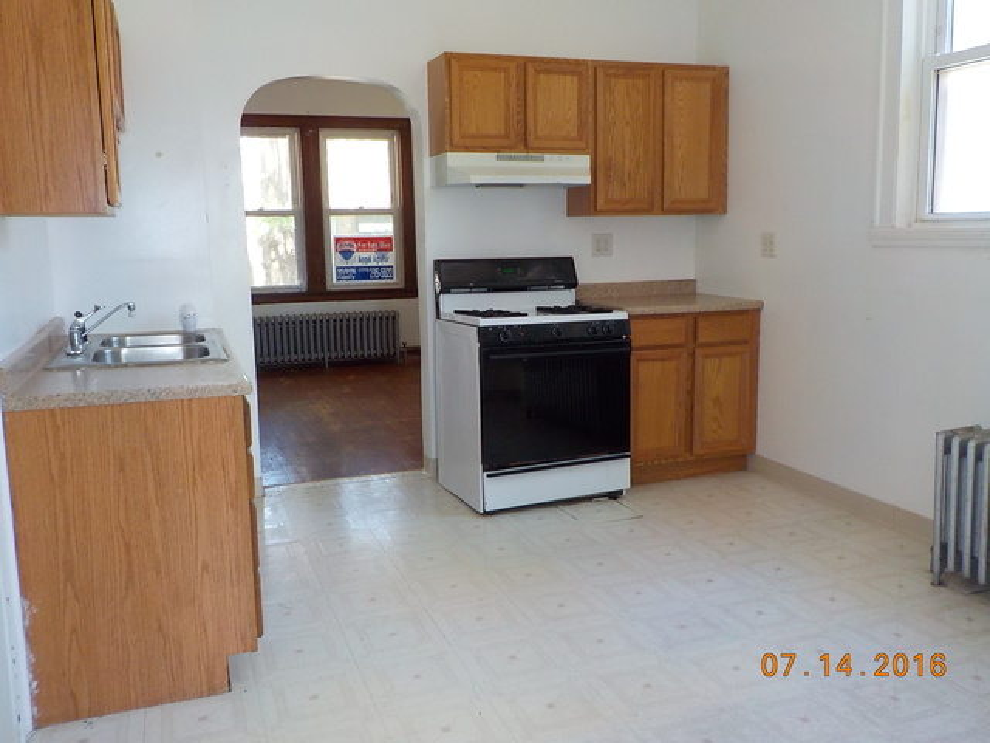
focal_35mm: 30
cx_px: 495
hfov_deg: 60.0
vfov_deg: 46.8
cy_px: 372
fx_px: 858
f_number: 3.3
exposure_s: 1/30
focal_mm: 4.1
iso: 250
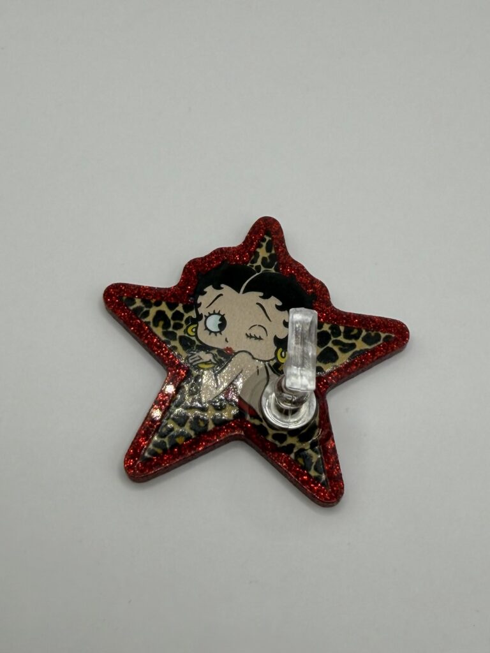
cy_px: 326
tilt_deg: -57.6
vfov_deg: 67.3
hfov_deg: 53.1
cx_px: 245
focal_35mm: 26
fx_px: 491
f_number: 2.2
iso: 40
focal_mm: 2.22
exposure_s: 1/507
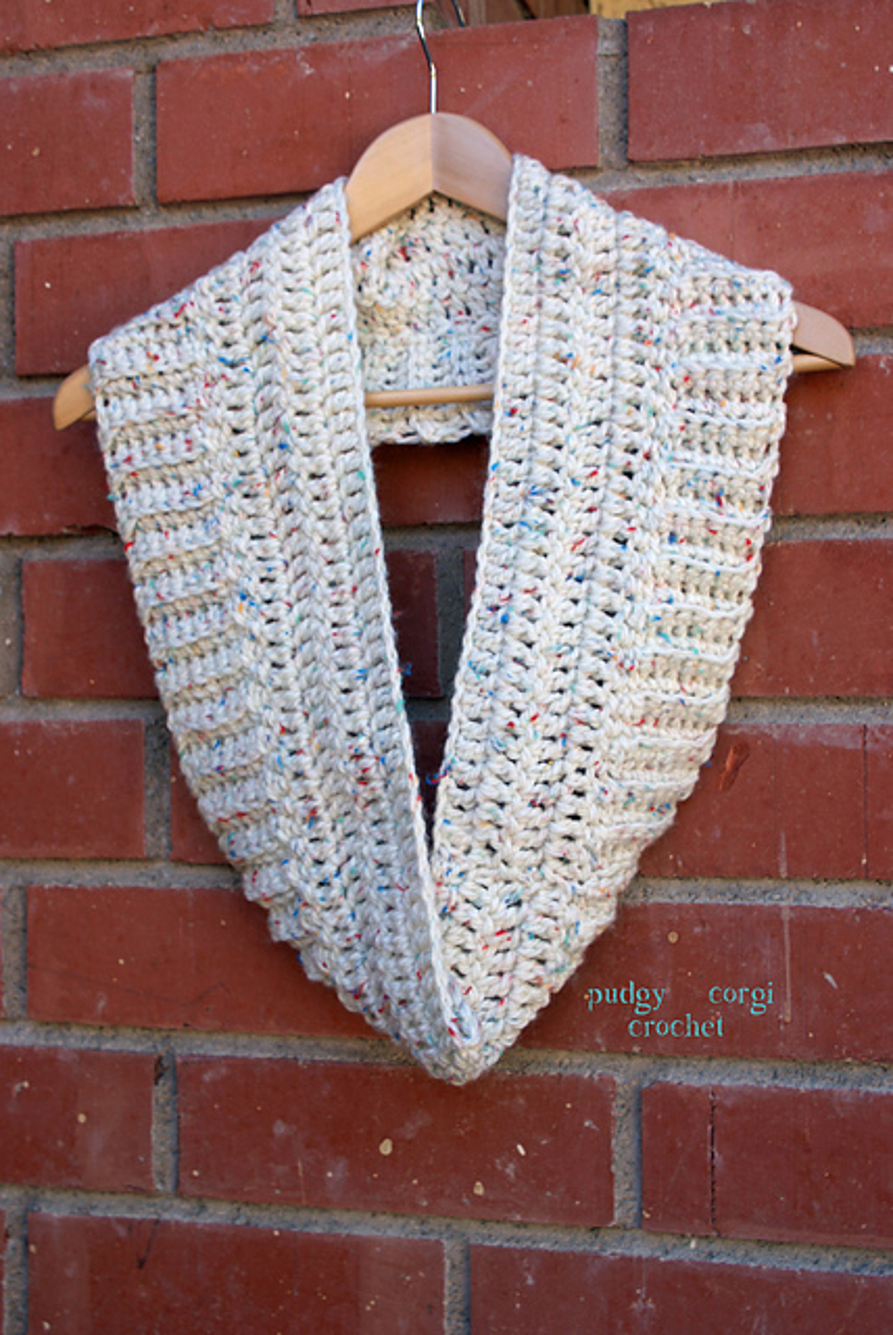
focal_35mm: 42
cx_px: 446
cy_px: 668
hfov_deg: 32.0
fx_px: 1559
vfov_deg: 46.4
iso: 100
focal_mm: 28
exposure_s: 1/60
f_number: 7.1
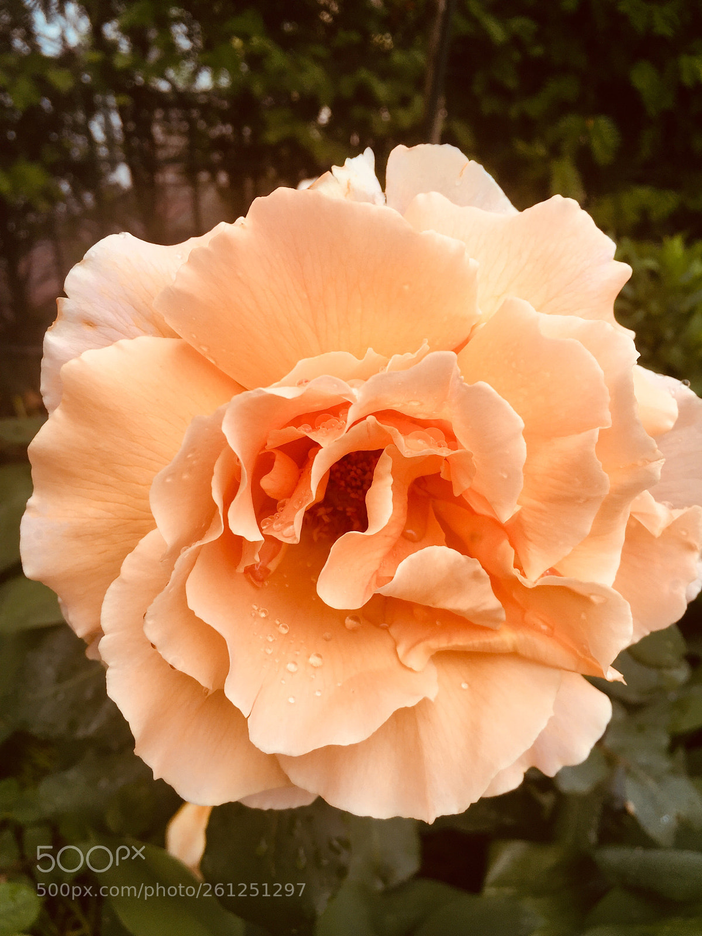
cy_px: 468
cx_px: 351
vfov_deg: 61.7
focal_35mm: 29
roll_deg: +0.4
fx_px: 784
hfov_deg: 48.2
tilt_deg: -25.8
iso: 32
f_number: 2.2
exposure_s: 1/527
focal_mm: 4.15
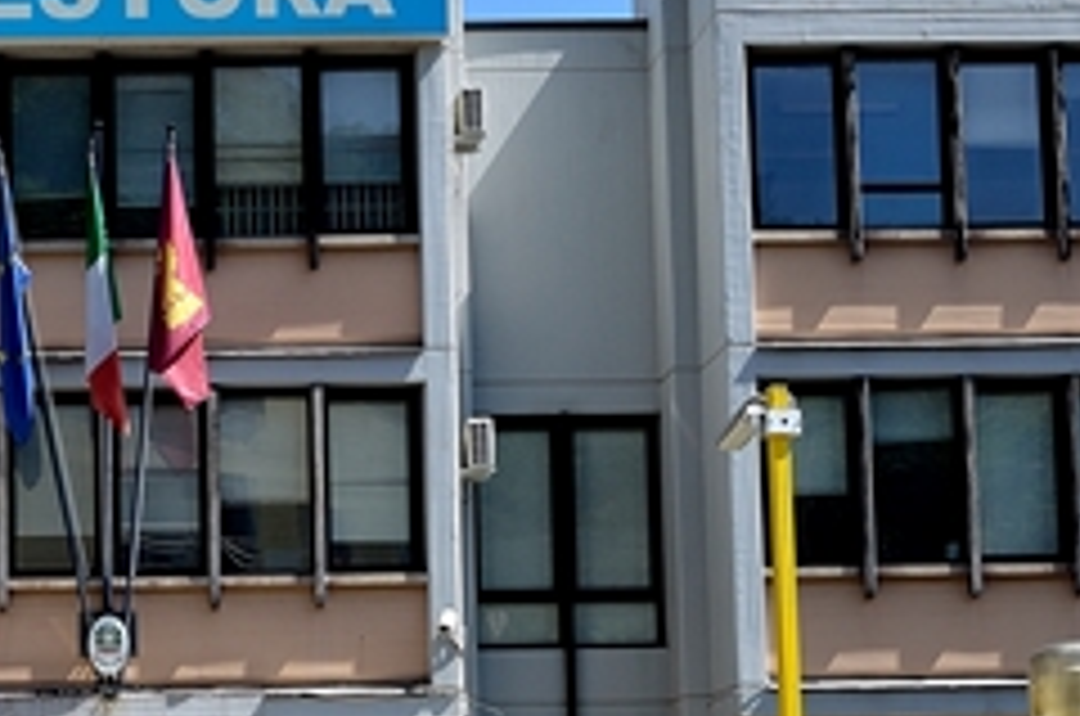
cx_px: 112
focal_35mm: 96
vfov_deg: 14.0
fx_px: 2874
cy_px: 675
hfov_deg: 20.8
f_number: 8
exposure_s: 1/500
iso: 100
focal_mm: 24
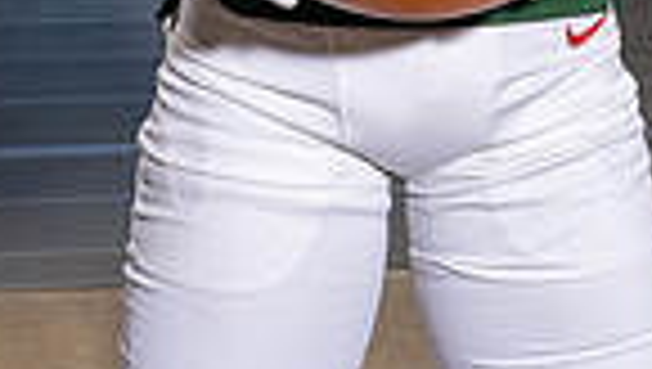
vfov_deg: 11.1
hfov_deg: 23.4
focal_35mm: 91
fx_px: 1575
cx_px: 355
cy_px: -536
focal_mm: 28
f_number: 10
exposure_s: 1/250
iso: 160
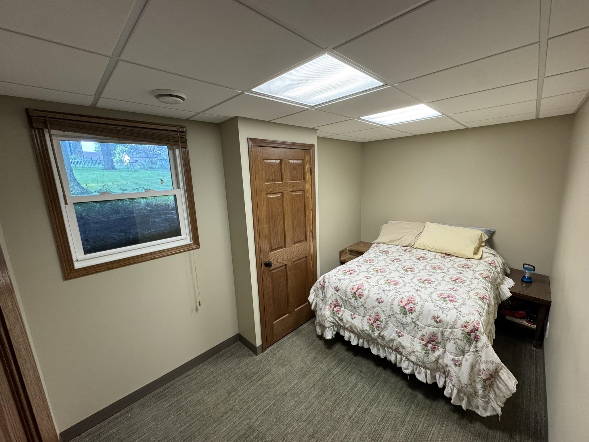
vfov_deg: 85.7
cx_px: 294
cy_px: 221
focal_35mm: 14
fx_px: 238
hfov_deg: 102.1
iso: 250
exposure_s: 1/120
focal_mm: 2.22
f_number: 2.2
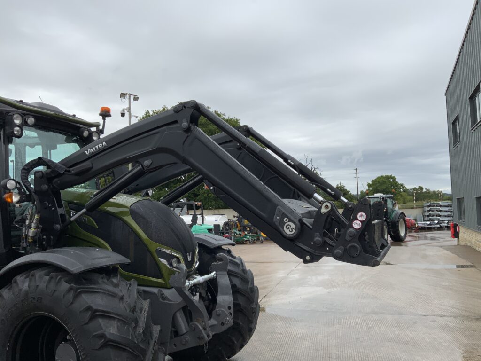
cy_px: 180
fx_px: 403
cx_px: 240
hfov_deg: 61.7
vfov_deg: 48.2
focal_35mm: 29
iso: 16
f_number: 1.8
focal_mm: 3
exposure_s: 1/1984
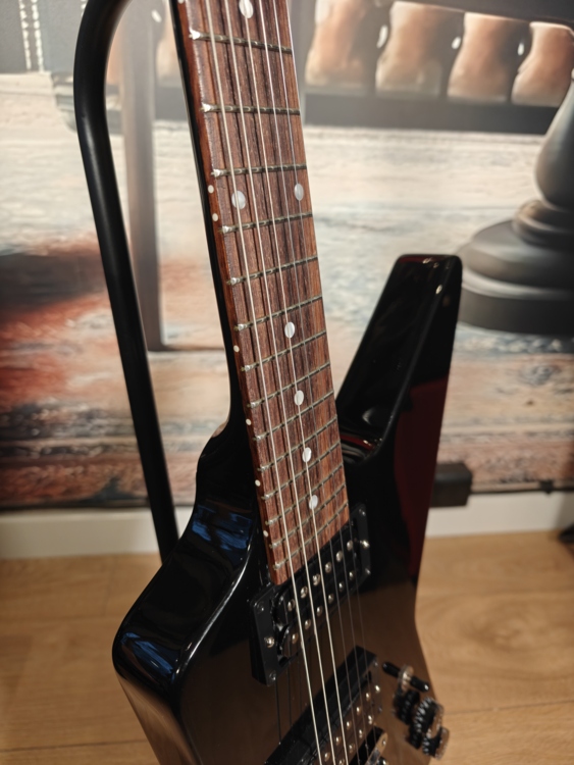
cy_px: 382
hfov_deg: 58.9
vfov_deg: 73.9
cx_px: 287
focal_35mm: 23
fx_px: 508
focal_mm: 6.06
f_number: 1.6
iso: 320
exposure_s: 1/100
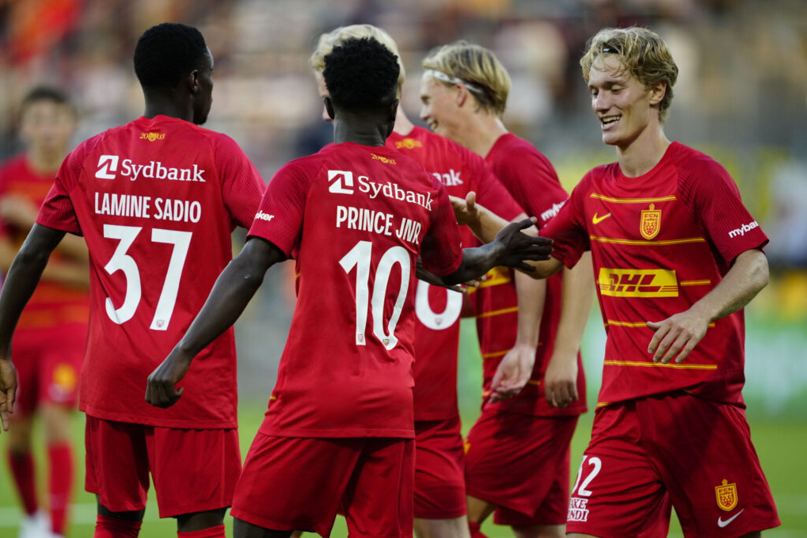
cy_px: 270
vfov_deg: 3.4
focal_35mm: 402
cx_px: 404
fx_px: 9009
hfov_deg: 5.1
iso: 1250
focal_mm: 400
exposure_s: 1/1600
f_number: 2.8
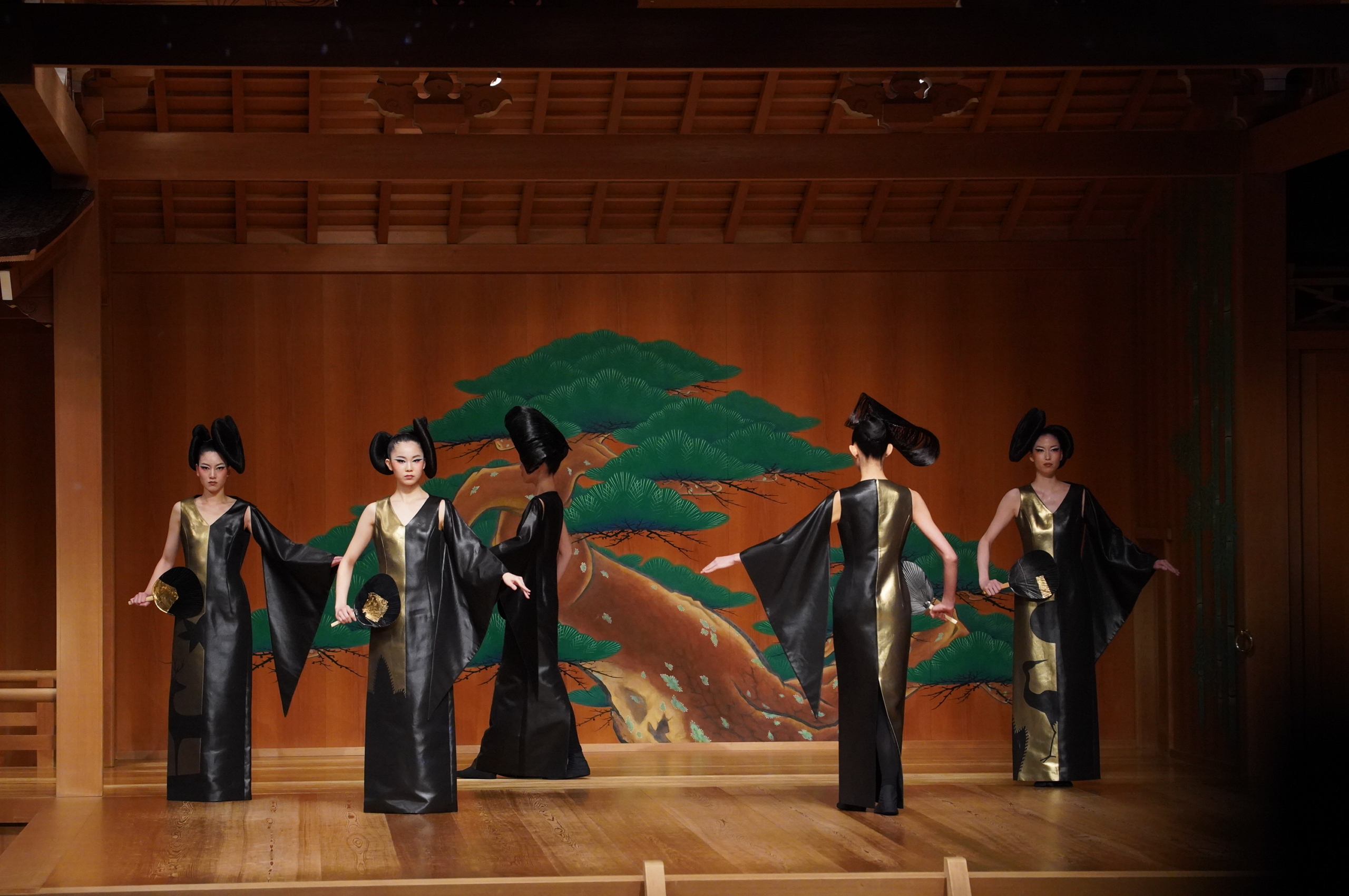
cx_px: 674
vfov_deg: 10.7
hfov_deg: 16.0
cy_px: 448
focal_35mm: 128
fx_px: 4792
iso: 8000
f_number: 7.1
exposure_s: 1/100
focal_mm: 128
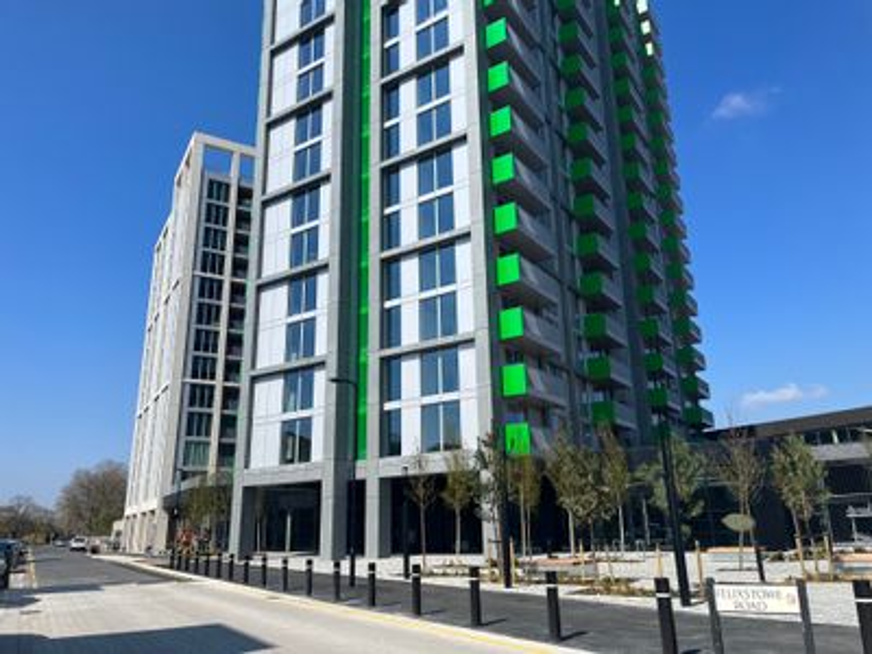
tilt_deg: +16.6
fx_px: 655
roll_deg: +1.6
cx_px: 436
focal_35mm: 26
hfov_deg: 67.3
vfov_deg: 53.1
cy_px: 327
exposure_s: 1/4484
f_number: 1.6
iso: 50
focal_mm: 5.1
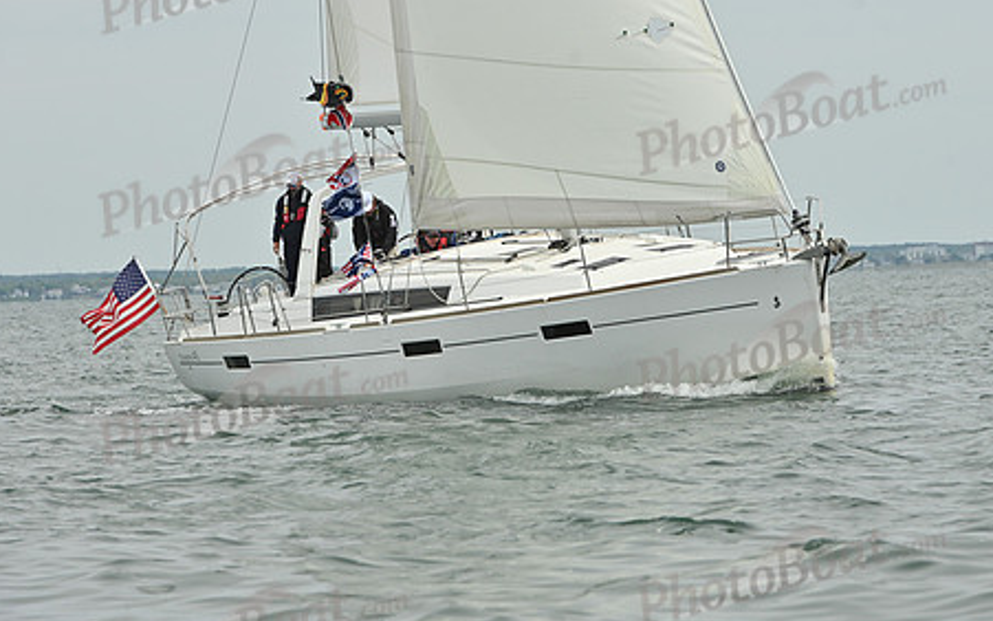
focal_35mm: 262
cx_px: 524
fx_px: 7091
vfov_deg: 5.0
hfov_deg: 8.0
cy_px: 263
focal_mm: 200
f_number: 8
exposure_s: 1/2000
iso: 320
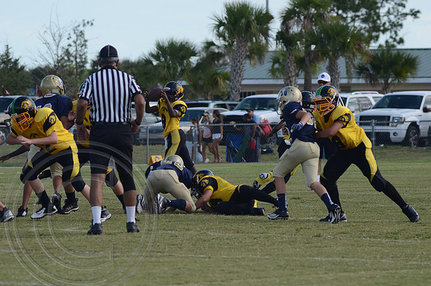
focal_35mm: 300
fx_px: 3584
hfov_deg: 6.9
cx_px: 216
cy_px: 143
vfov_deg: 4.6
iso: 400
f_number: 7.1
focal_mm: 200
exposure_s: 1/1000
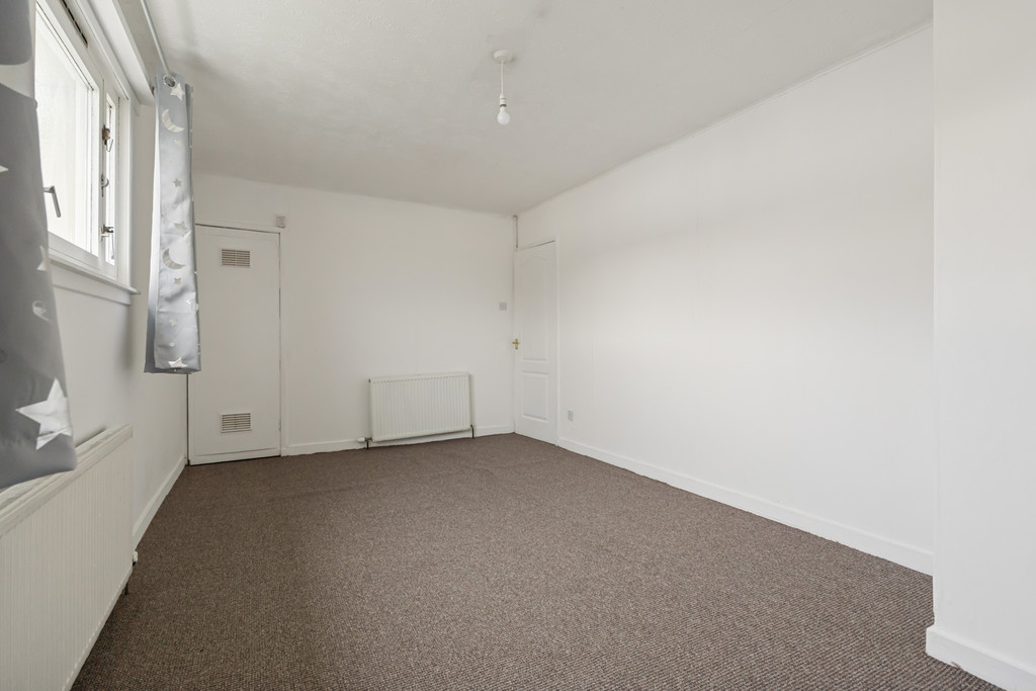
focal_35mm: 16
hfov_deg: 95.0
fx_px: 475
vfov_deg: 72.1
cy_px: 346
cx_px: 518
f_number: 6.3
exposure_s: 1/20
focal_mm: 11
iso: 500
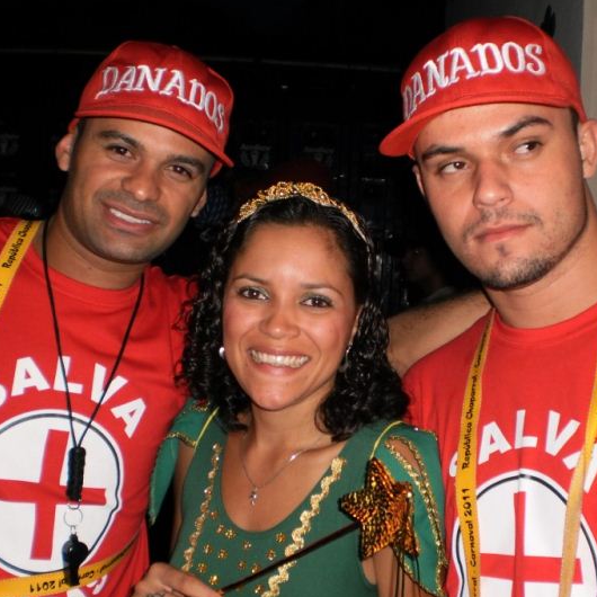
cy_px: 292
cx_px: 337
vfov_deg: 35.4
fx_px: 937
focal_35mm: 48
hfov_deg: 35.3
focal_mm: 6.3
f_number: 3.1
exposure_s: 1/30
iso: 125
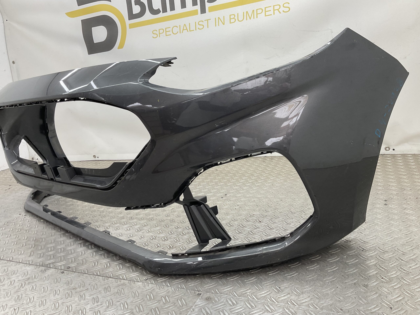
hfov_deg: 61.7
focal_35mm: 29
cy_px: 158
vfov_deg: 48.2
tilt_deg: -14.2
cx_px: 210
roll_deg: +7.0
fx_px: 352
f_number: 1.8
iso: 32
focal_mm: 3
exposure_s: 1/100
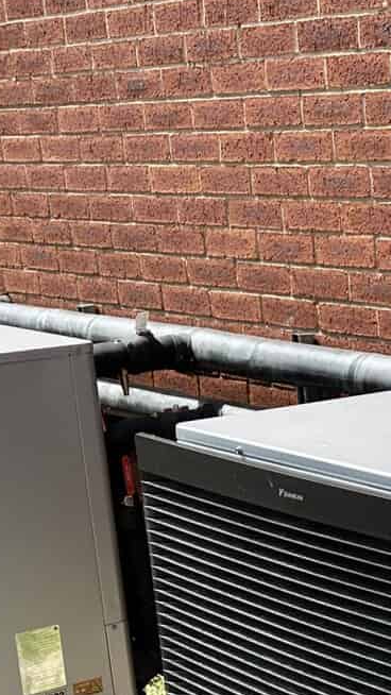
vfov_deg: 25.7
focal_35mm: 80
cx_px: 595
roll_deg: +1.2
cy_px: 631
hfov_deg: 14.1
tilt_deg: -18.3
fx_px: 1474
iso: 80
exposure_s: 1/3597
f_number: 1.78
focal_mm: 6.86
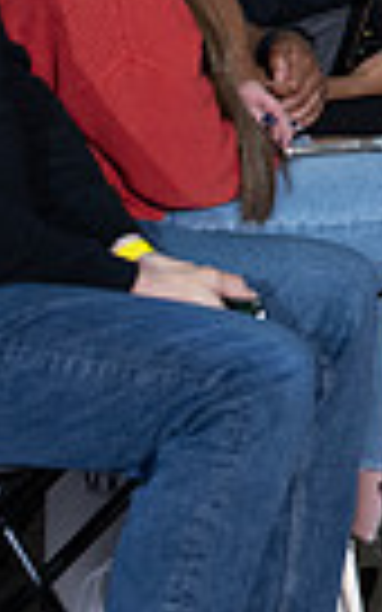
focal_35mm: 374
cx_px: 1173
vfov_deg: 5.6
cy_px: -169
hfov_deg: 3.4
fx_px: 6230
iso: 1250
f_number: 5
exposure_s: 1/160
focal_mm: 86
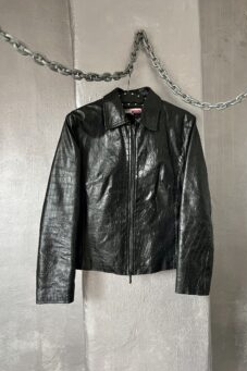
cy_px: 182
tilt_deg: -2.1
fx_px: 288
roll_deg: -0.2
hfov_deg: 46.4
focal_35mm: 28
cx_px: 127
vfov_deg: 65.5
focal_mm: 5.7
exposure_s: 1/60
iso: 250
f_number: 1.5
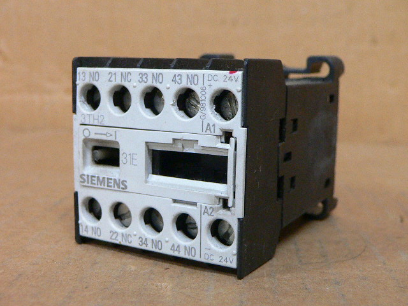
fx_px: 566
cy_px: 153
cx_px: 204
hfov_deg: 39.7
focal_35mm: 48
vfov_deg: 30.3
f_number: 2.8
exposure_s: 1/13
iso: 200
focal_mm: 6.3
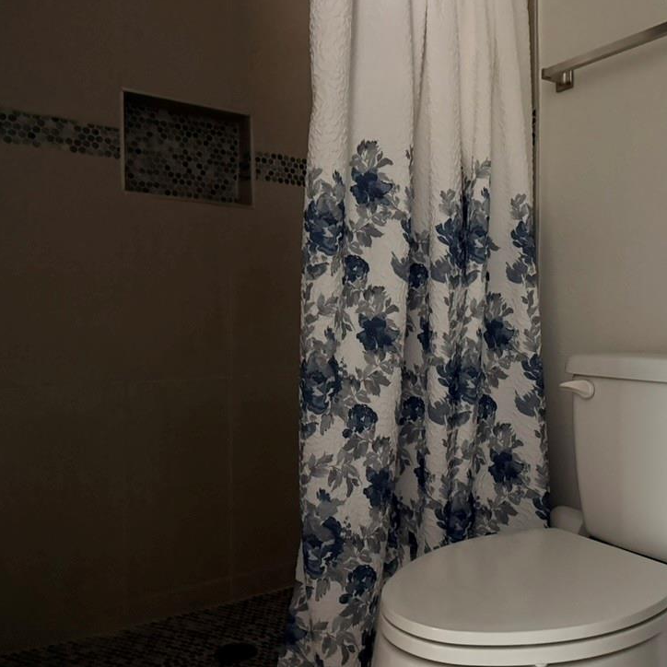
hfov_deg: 53.3
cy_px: 335
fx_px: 654
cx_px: 425
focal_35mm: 30
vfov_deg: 54.0
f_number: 1.78
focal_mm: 6.76
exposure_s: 1/30
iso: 1000
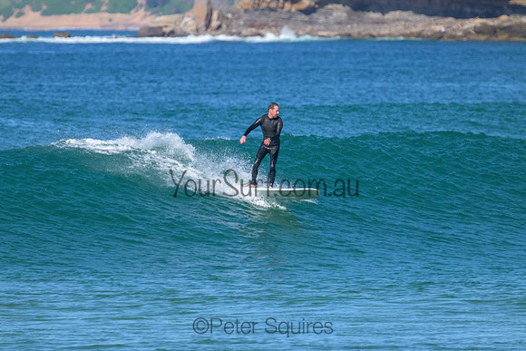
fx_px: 11691
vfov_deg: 1.7
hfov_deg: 2.6
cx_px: 263
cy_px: 176
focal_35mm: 800
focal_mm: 800
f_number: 11
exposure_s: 1/2000
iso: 3600
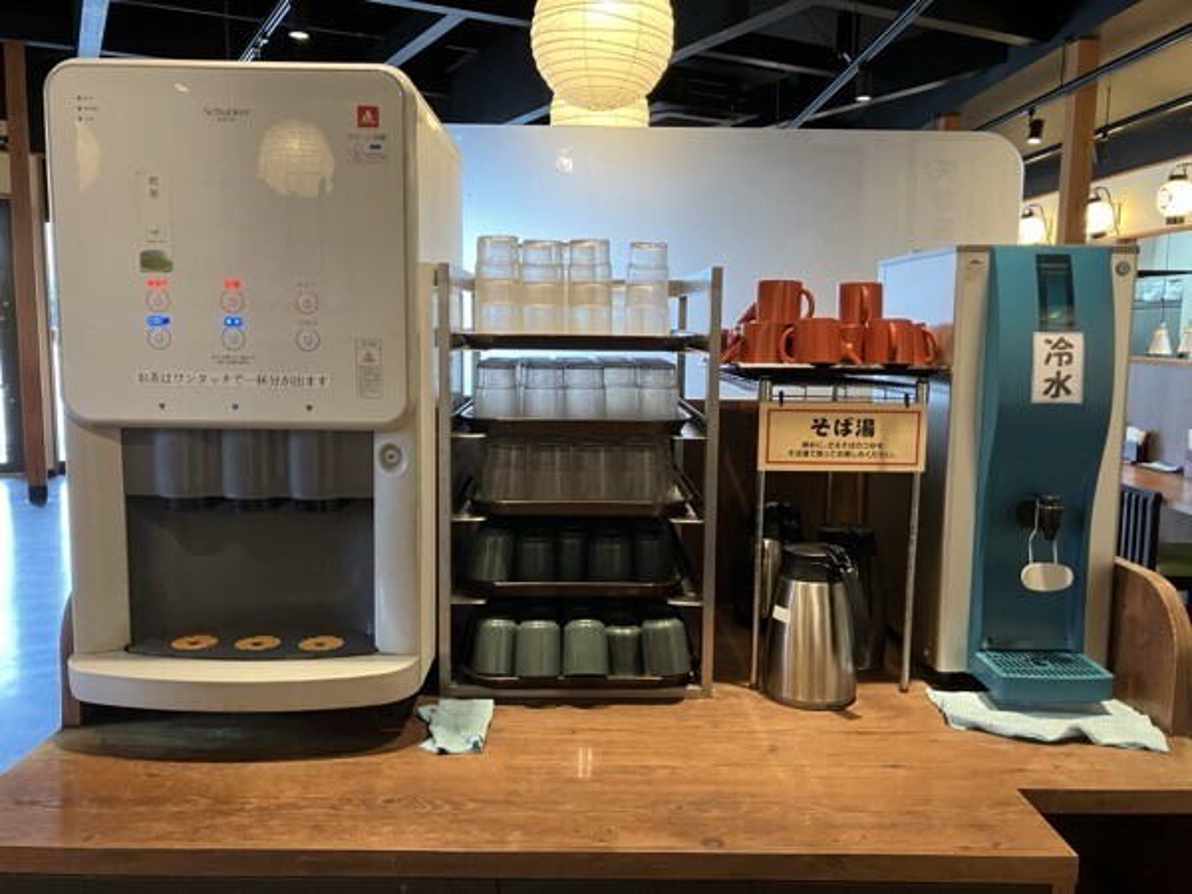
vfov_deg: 49.7
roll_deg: -2.1
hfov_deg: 63.4
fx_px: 964
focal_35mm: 28
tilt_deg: -5.4
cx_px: 596
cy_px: 447
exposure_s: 1/60
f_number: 1.8
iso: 160
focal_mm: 3.99
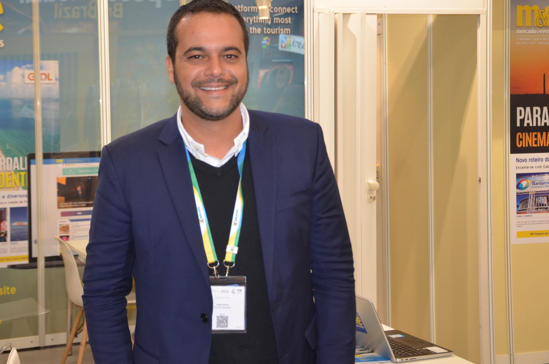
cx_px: 223
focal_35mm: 60
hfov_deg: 33.4
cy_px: 145
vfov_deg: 22.5
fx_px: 913
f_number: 4
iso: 560
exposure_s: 1/60
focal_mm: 32
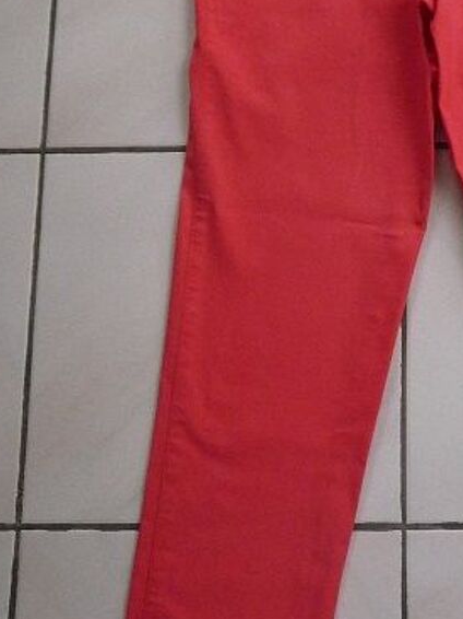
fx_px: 1178
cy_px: 191
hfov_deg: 21.8
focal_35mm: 66
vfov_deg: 29.1
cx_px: 408
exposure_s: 1/30
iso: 320
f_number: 3.3
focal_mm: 4.7
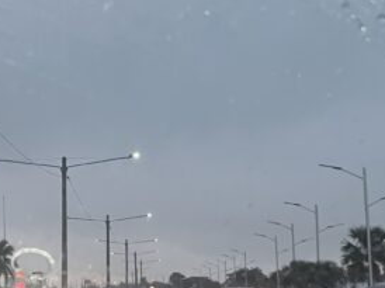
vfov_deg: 20.0
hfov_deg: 26.7
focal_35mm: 73
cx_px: 159
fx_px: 811
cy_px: 201
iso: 500
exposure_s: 1/60
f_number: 1.6
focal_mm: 5.1
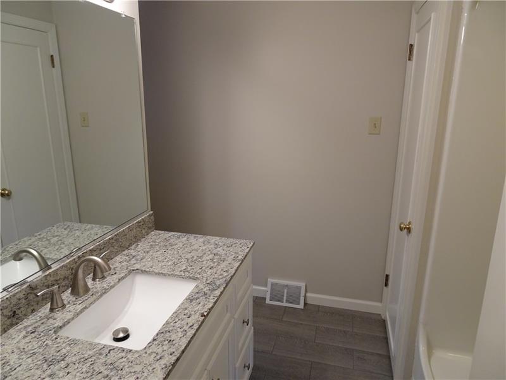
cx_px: 253
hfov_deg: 71.6
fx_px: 351
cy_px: 190
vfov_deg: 56.8
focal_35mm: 24
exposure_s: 1/30
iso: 200
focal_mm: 4.1
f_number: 3.5
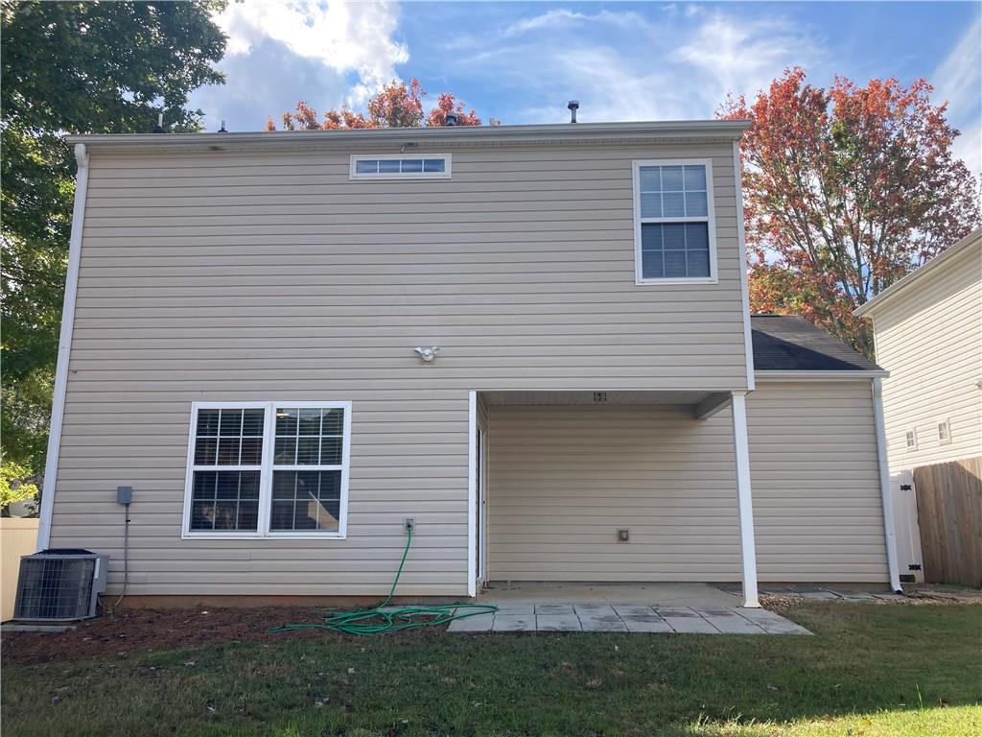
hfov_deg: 63.4
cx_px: 491
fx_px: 794
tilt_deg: +11.1
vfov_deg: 49.7
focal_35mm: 28
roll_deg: -0.1
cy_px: 368
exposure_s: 1/906
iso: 20
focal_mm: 3.99
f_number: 1.8
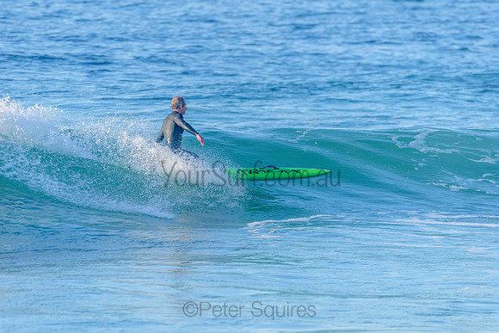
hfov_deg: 4.1
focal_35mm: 500
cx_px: 250
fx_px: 6932
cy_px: 166
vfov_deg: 2.8
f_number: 5.6
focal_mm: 500
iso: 450
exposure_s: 1/2000
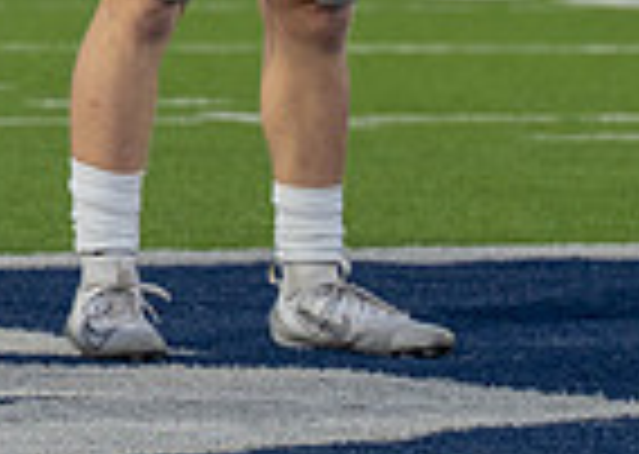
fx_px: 7340
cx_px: -498
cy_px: -530
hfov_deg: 4.9
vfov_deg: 3.5
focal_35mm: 405
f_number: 2.8
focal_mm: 70
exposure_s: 1/500
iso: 320
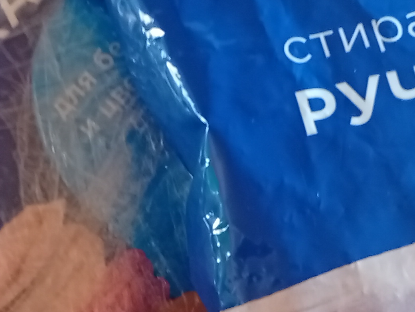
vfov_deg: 14.3
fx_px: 1225
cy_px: 317
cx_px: 220
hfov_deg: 19.2
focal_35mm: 102
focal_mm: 3.96
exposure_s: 1/20
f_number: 1.8
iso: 747
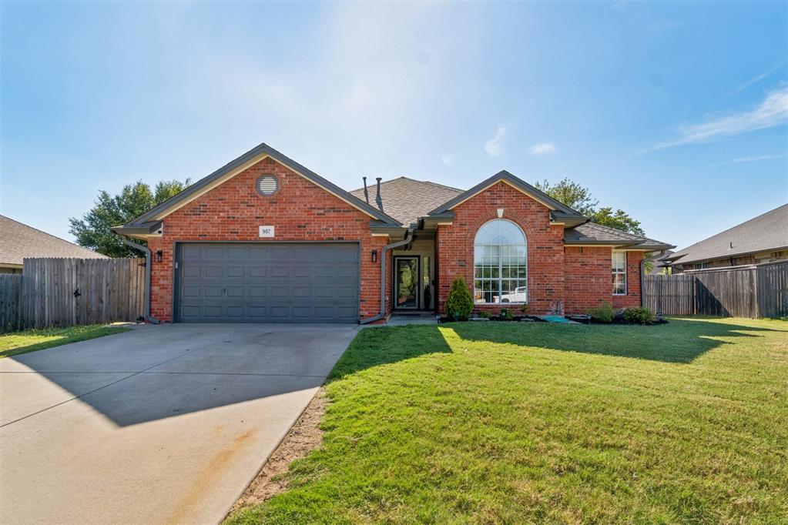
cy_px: 262
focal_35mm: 16
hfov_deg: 95.0
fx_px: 361
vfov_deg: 72.1
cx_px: 394
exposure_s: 1/500
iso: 100
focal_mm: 11
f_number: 9
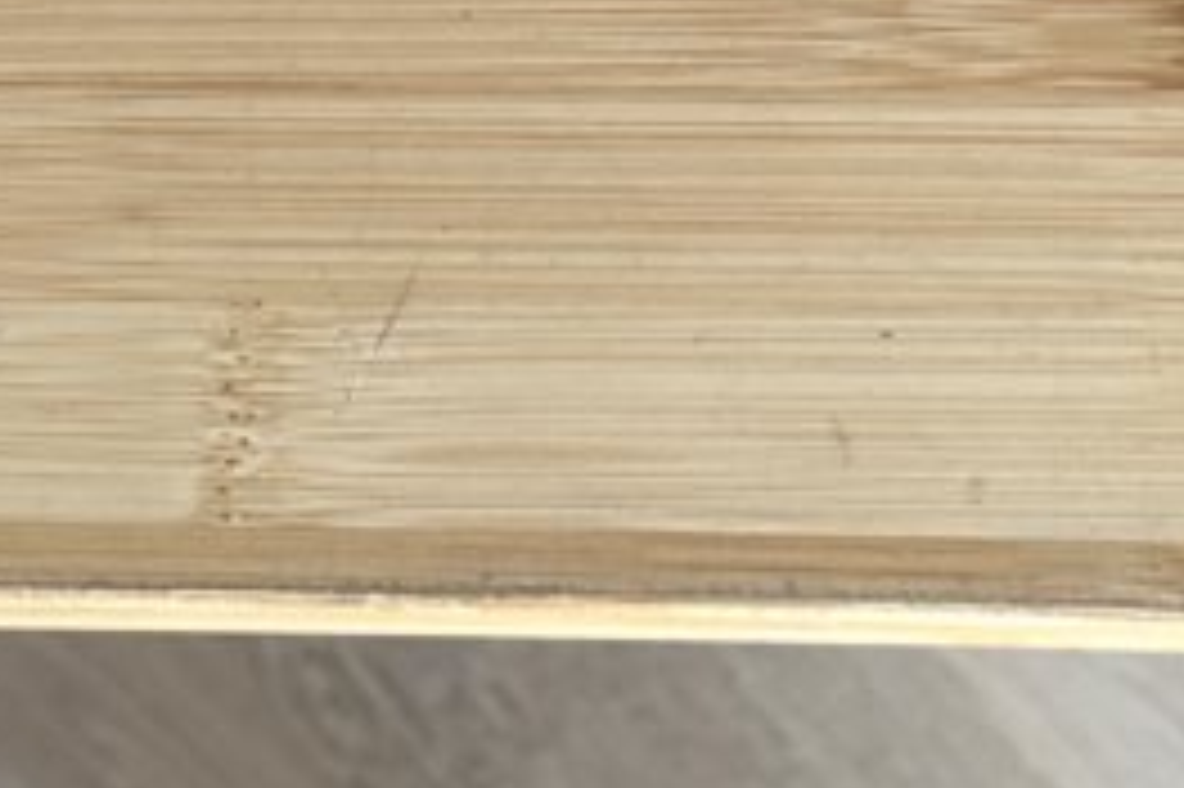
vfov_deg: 11.9
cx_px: 54
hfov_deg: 17.6
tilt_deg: -69.9
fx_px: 3747
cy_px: 113
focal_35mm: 114
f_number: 1.78
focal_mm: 6.86
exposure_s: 1/60
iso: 400
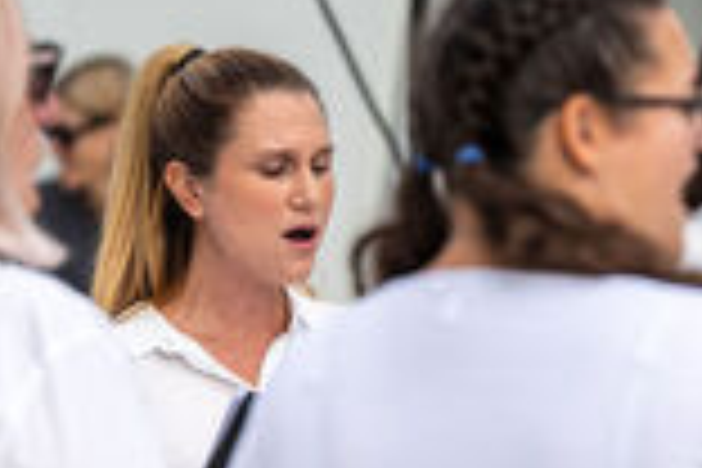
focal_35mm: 578
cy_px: 252
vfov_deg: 2.4
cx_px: 279
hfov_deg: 3.6
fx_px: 11270
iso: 64
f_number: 5
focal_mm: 200
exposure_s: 1/400
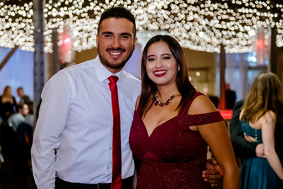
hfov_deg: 28.7
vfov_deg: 19.5
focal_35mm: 70
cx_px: 103
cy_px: 94
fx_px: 551
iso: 3200
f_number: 2.8
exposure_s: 1/125
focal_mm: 55
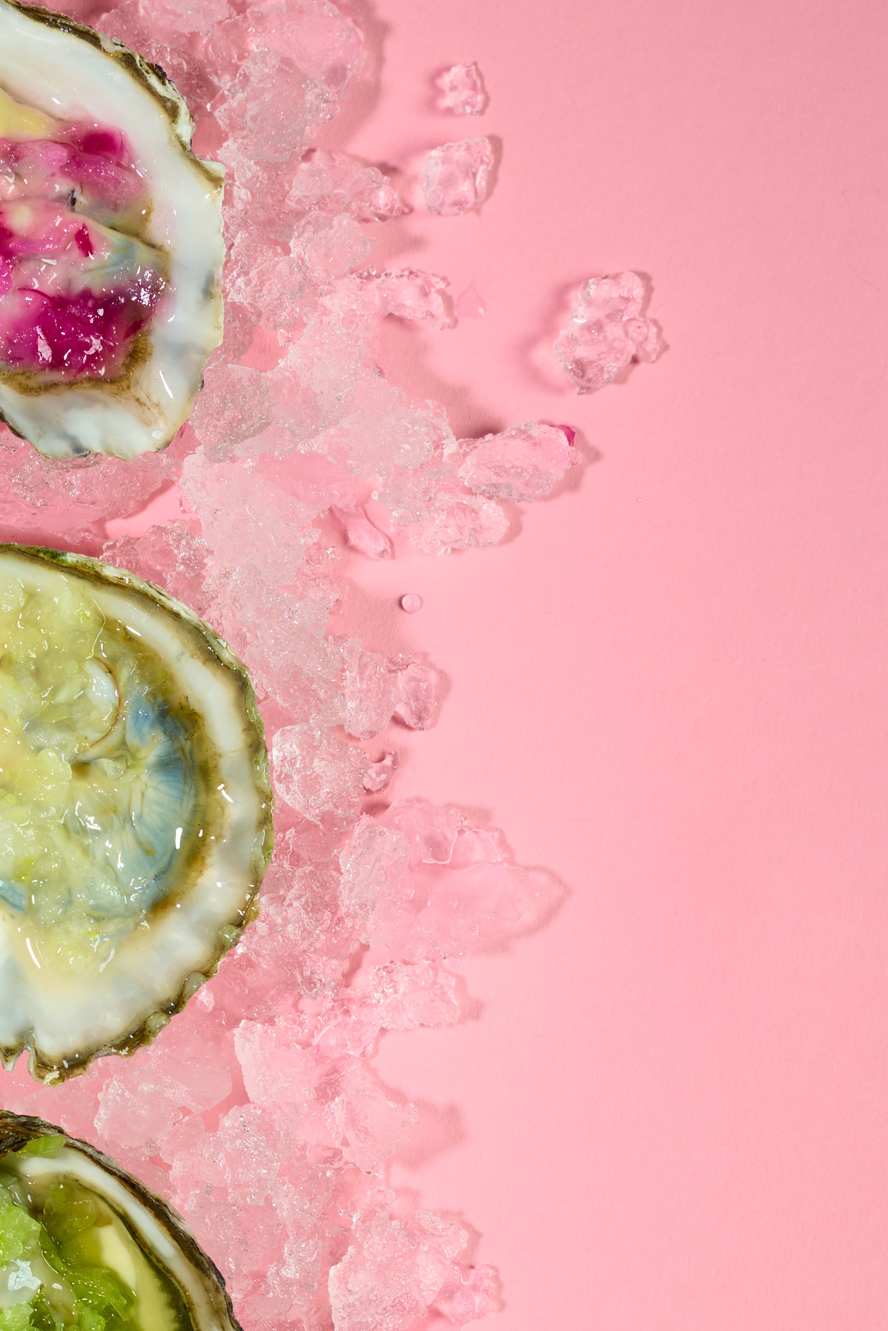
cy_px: 788
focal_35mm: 169
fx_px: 6252
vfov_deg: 12.2
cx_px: -537
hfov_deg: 7.9
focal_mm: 70
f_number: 13
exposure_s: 1/200
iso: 125
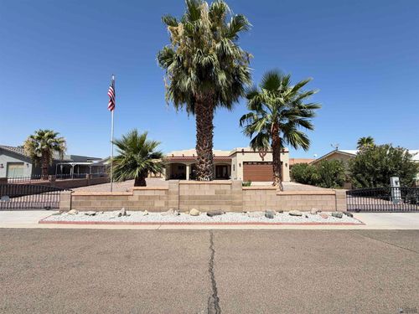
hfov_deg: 102.1
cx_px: 210
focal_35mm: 14
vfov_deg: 85.7
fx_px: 169
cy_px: 157
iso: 20
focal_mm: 2.22
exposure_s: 1/770
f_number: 2.2
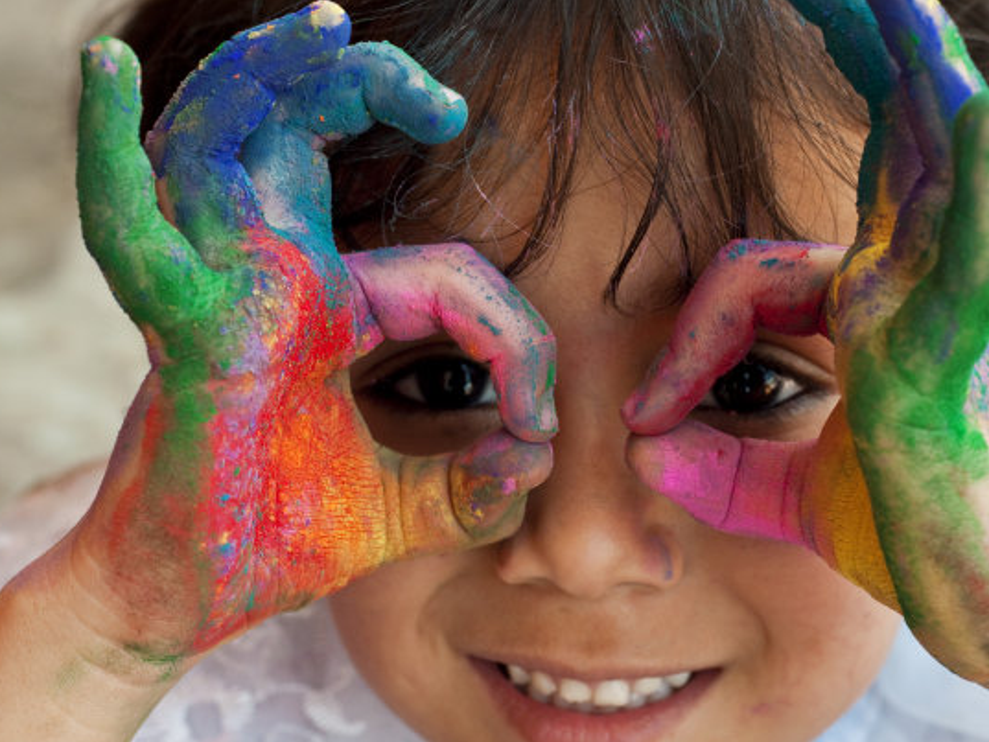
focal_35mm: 82
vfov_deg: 18.0
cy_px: 370
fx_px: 2343
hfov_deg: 23.8
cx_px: 536
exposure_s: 1/125
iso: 400
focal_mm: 50
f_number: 5.6
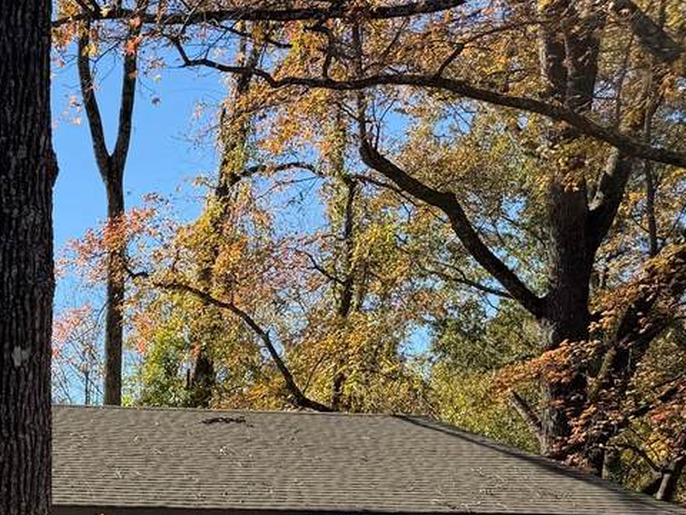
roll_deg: -0.7
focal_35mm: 64
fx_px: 1268
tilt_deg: -1.0
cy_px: 594
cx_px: -170
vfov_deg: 21.5
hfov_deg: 26.4
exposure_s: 1/2370
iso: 80
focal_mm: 6.76
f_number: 1.78
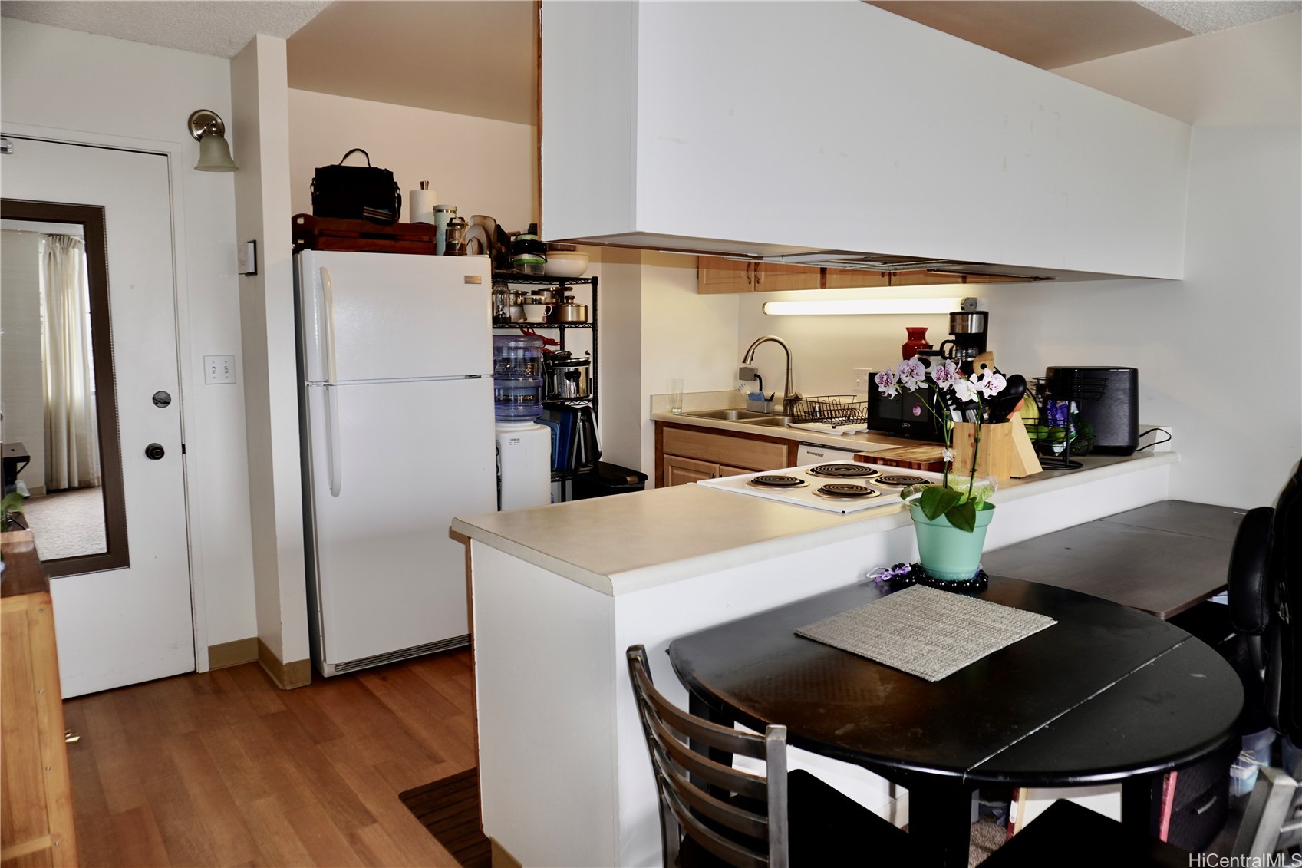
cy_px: 434
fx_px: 868
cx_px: 651
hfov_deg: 73.7
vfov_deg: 53.1
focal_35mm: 24
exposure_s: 1/50
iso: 100
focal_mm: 16
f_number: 4
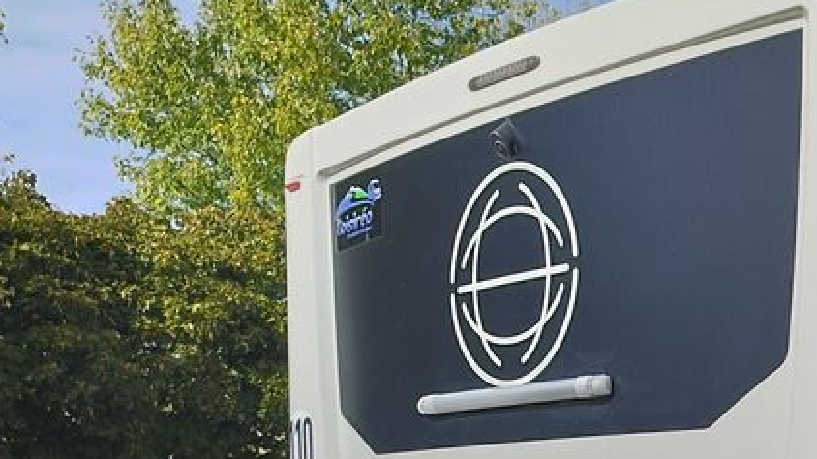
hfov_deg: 29.7
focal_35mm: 62
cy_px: 606
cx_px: 943
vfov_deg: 18.0
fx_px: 1343
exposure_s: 1/651
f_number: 1.89
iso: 50
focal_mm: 5.89
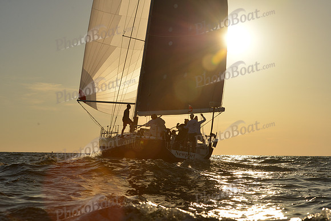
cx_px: 166
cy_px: 110
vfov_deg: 19.5
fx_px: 644
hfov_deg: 28.8
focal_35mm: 70
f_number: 11
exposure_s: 1/800
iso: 320
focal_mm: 70
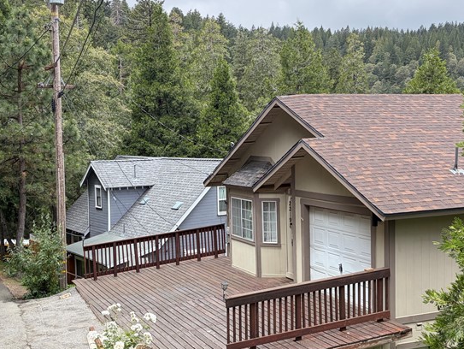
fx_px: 657
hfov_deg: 38.8
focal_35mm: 49
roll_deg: +1.7
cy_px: 205
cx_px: 200
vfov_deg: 29.7
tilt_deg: -4.2
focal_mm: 5.96
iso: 64
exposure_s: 1/1263
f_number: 1.6
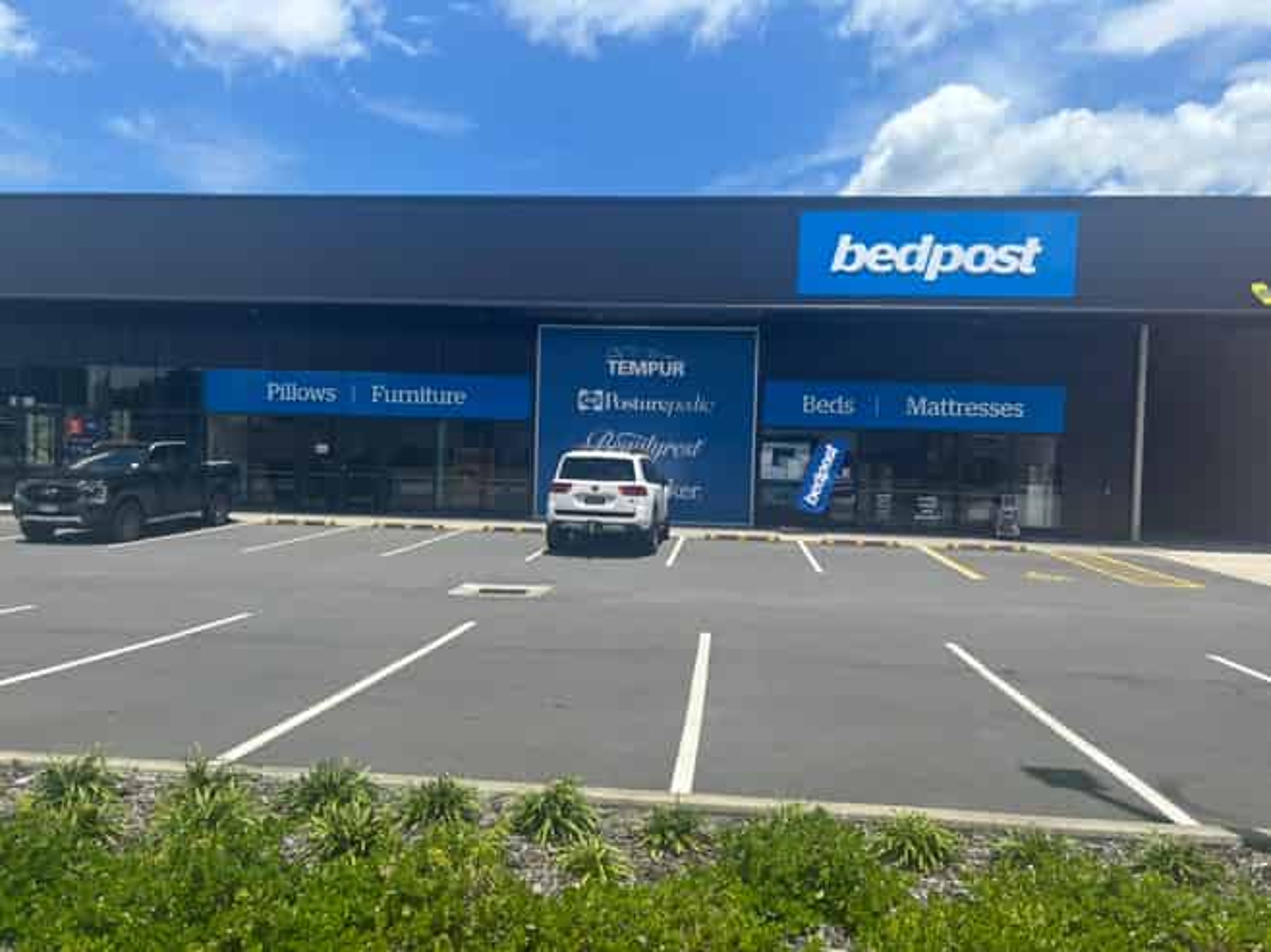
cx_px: 636
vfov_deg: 53.0
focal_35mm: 26
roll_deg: -1.6
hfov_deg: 67.3
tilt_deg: -0.5
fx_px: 954
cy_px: 476
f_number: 1.6
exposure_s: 1/3205
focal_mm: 5.96
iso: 50
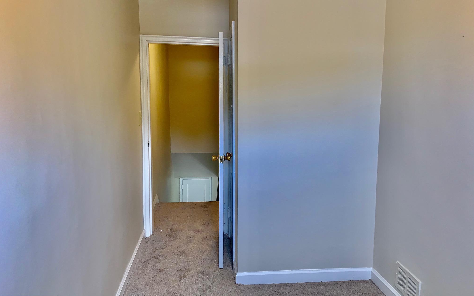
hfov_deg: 66.5
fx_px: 362
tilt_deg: -6.1
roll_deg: -1.1
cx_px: 239
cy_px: 135
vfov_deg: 44.5
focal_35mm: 28
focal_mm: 4.25
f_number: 1.8
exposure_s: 1/60
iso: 40
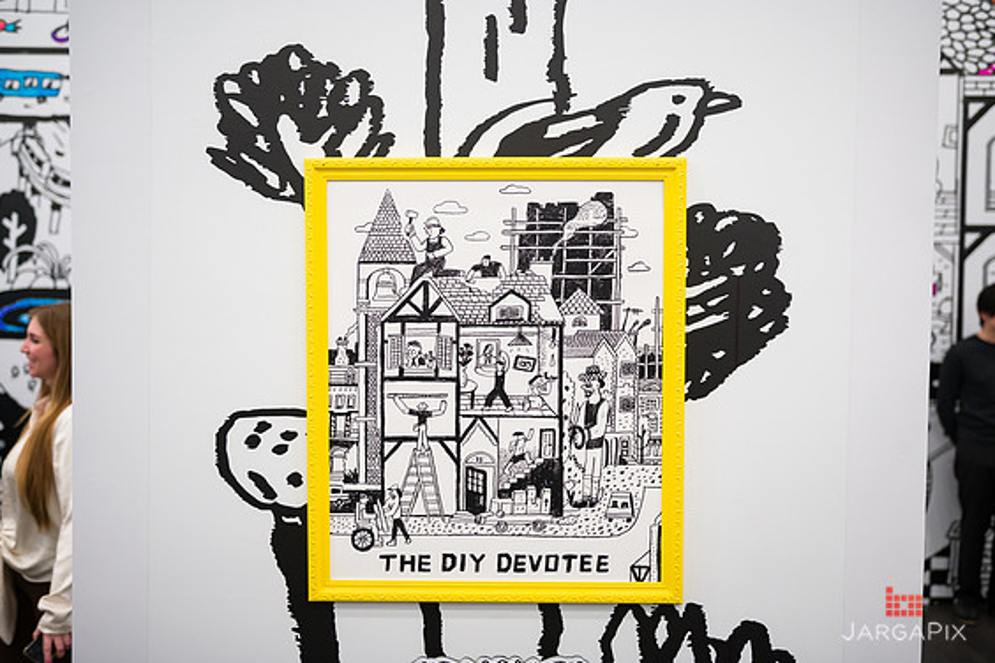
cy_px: 339
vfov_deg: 35.9
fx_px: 1023
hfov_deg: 51.9
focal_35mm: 37
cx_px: 499
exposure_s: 1/200
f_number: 3.2
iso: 1600
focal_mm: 36
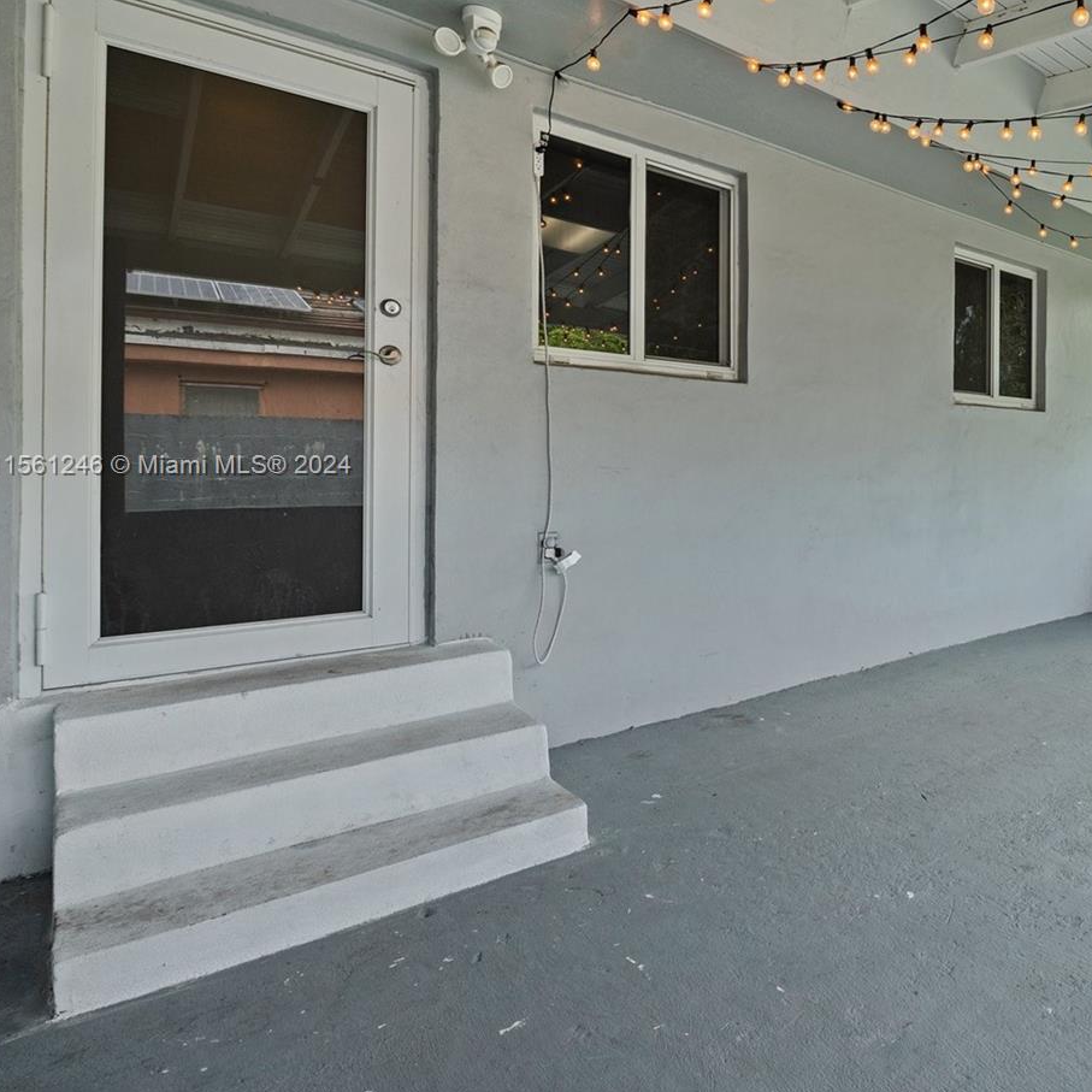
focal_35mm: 21
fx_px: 749
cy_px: 468
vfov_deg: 71.8
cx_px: 929
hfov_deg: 63.4
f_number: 8
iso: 200
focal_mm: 14
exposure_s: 1/60
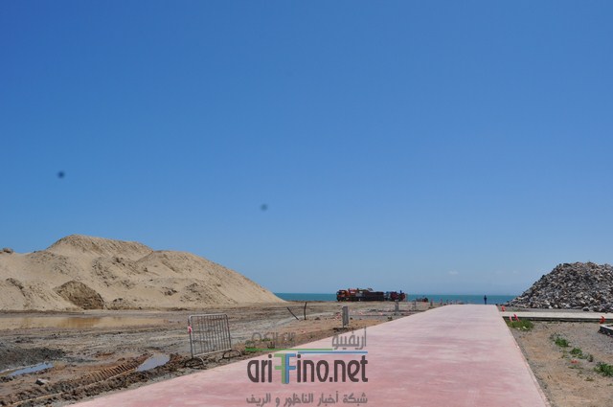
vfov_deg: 39.9
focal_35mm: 33
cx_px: 306
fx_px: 561
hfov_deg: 57.3
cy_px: 204
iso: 200
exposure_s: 1/500
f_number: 11
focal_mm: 22
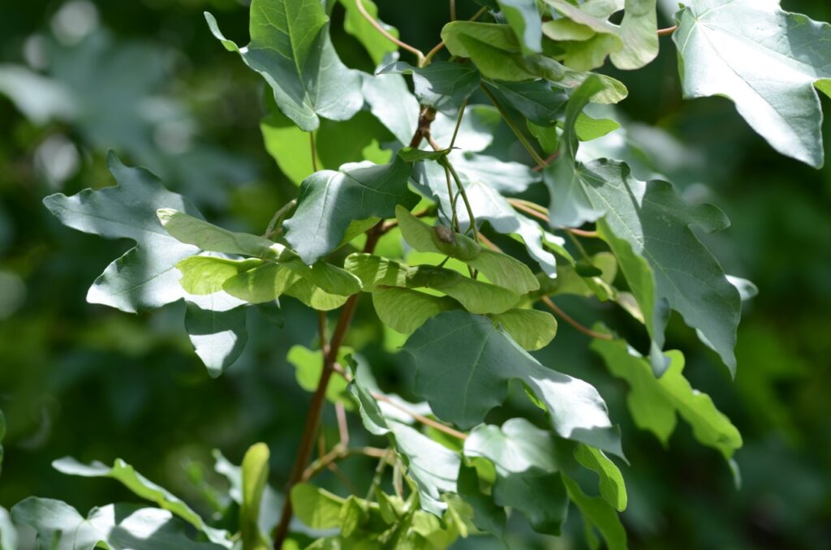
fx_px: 3455
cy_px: 275
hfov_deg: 13.7
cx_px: 416
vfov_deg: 9.1
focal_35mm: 150
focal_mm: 100
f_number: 6.3
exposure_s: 1/200
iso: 100
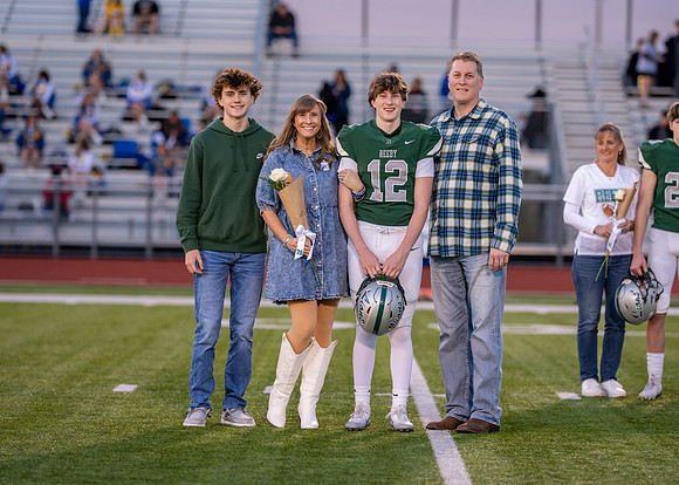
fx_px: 3268
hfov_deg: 11.9
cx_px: 367
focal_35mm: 169
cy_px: 232
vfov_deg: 8.5
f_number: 2.2
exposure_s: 1/800
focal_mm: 135
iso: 500
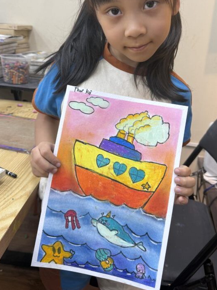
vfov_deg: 53.2
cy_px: 103
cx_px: 119
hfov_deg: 41.7
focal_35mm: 34
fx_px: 284
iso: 100
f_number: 1.78
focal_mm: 6.76
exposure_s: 1/100
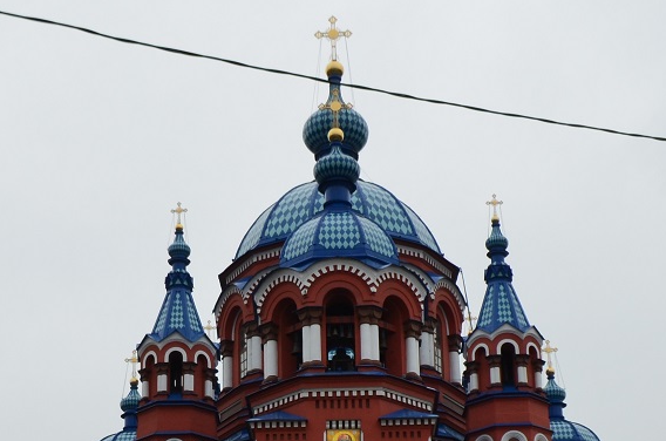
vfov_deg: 17.3
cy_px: 484
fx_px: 1403
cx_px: 297
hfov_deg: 26.7
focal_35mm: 76
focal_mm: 18
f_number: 10
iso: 400
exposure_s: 1/60
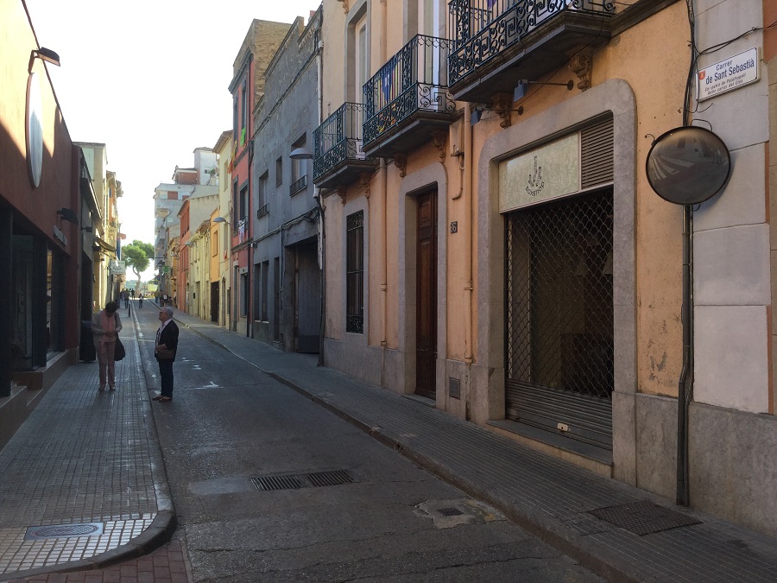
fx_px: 696
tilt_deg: -1.0
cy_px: 292
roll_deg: -1.3
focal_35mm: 31
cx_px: 388
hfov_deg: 58.4
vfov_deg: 45.4
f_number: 2.4
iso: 25
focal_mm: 3.3
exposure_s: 1/285
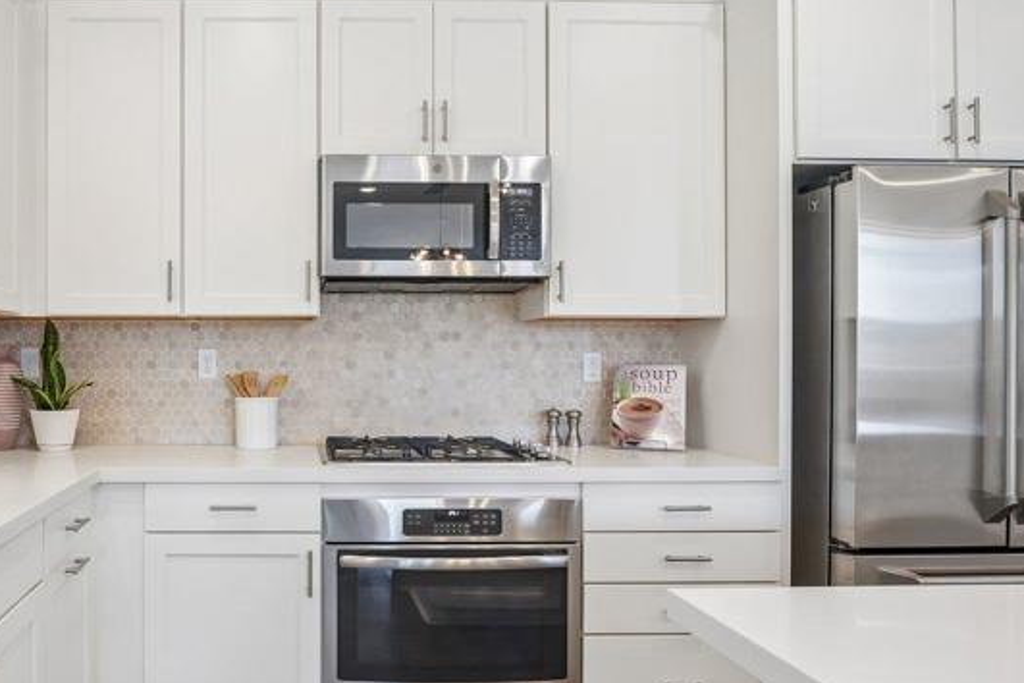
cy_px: 361
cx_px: 297
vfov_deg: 47.9
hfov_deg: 64.6
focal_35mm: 27
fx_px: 768
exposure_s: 1/25
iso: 640
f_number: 8
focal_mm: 14
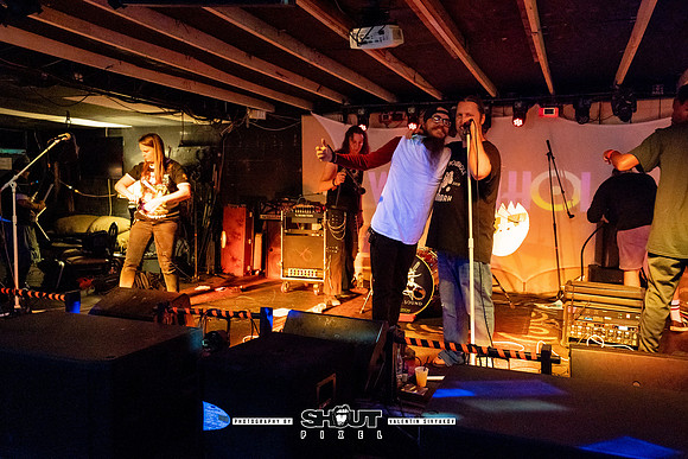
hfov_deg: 65.6
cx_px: 384
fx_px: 532
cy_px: 220
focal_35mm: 28
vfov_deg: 46.7
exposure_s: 1/160
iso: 3200
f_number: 2.8
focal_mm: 24
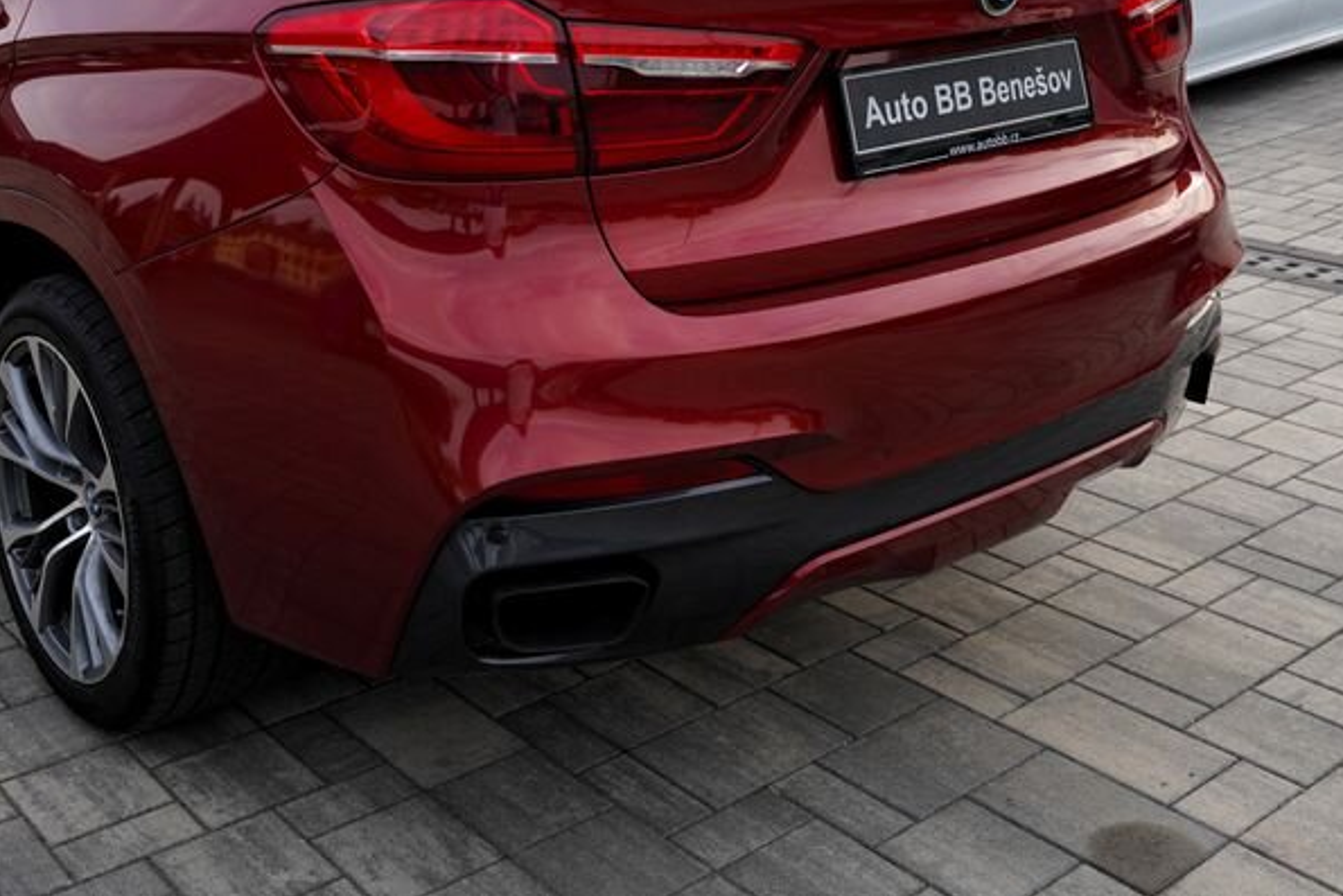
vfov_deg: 30.2
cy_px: 130
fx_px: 1604
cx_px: 465
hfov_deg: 44.9
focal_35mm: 43
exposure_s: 1/160
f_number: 6.3
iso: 100
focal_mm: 25
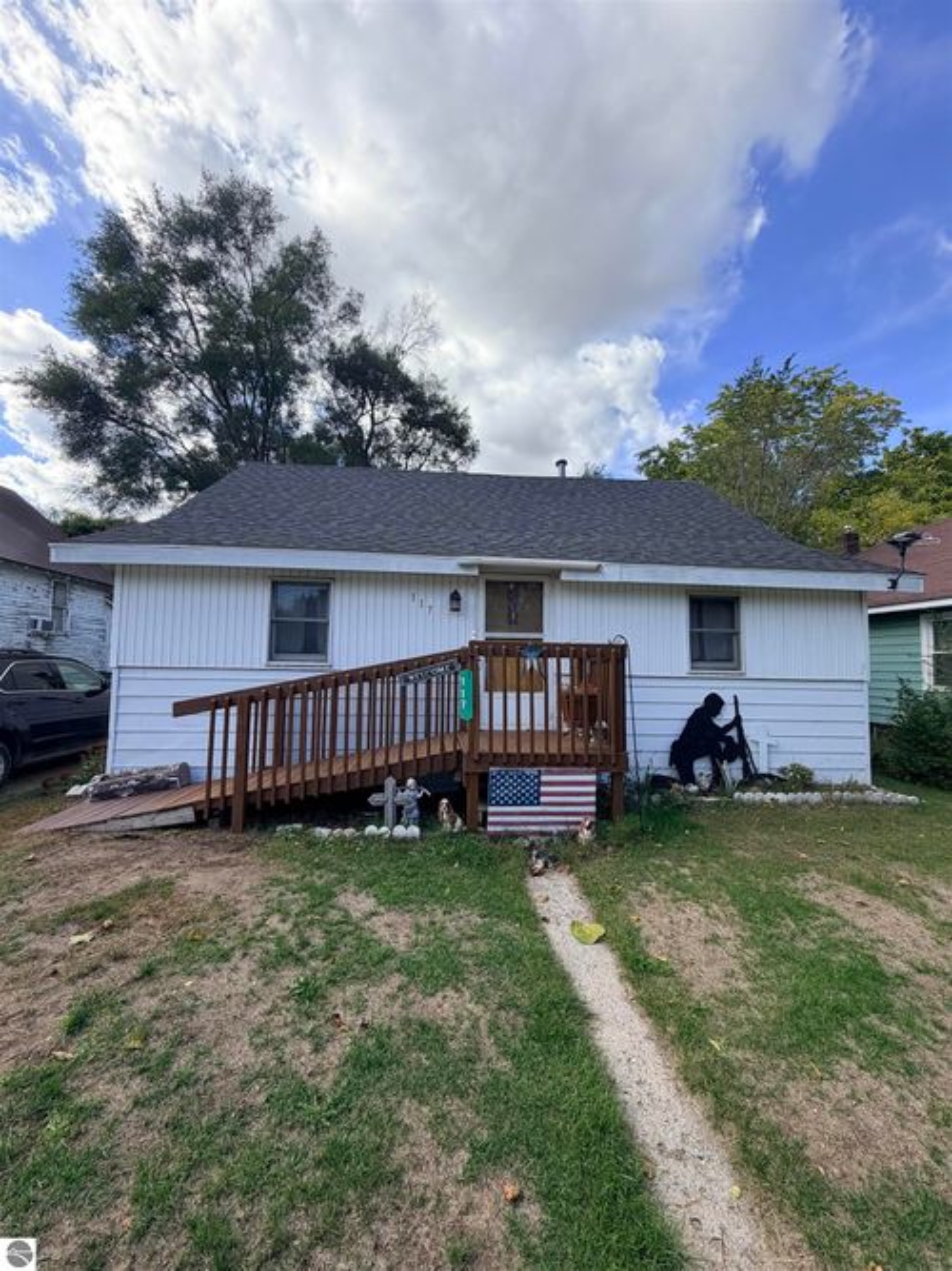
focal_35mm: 14
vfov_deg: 102.1
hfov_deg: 85.7
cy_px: 636
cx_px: 476
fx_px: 514
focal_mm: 2.22
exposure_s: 1/770
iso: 40
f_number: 2.2
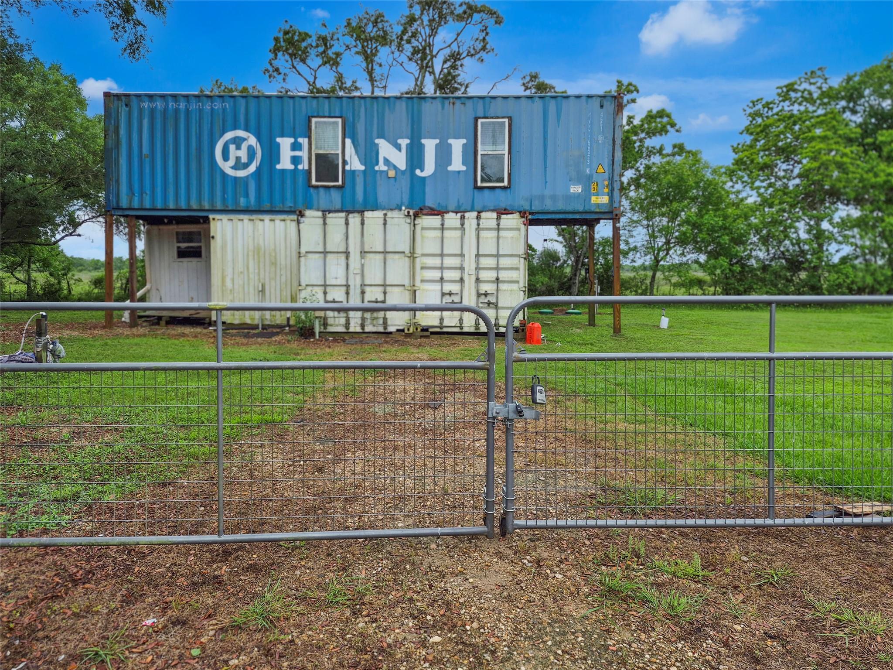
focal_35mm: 23
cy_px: 335
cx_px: 446
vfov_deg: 58.9
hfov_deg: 73.9
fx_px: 593
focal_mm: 5.4
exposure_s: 1/3424
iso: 80
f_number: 1.8
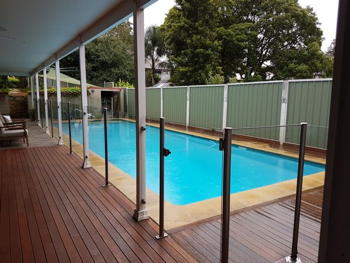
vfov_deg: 53.1
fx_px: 263
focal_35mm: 26
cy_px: 132
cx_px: 175
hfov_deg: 67.3
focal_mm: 4.2
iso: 40
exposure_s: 1/133
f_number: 1.7
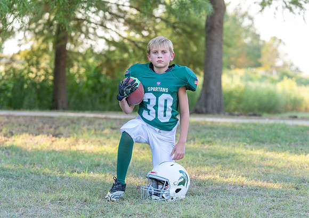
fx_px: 863
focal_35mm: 99
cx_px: 158
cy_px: 119
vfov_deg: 14.4
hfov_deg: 20.3
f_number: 2.8
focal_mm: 87
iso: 250
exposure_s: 1/320
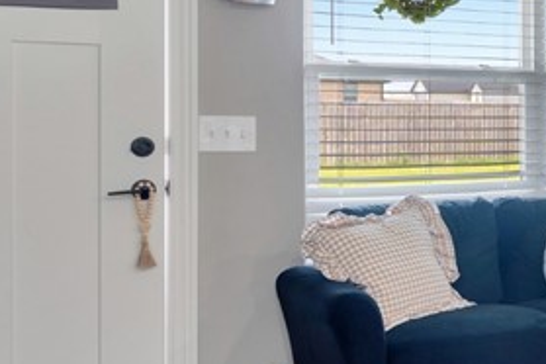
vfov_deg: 19.5
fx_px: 1062
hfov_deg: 21.9
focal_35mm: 70
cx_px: 898
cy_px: 192
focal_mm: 18
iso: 100
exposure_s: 1
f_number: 6.3
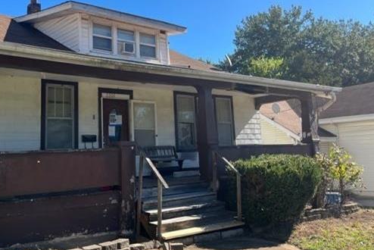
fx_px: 364
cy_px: 85
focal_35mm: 35
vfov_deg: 37.5
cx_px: 133
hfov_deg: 53.6
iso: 50
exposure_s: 1/1802
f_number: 1.6
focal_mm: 5.1
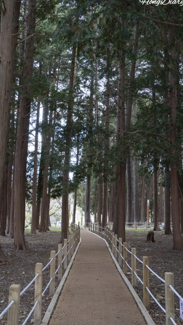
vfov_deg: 51.6
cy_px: 162
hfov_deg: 30.4
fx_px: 336
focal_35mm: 39
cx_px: 79
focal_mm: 35
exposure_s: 1/160
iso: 2000
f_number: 4.5
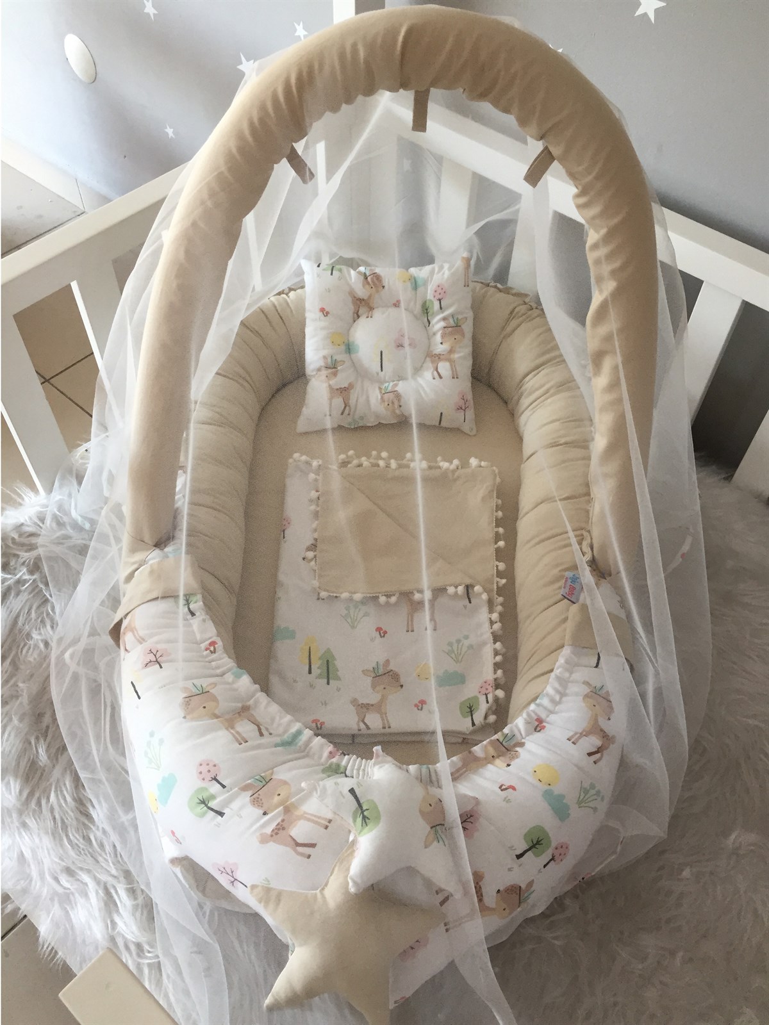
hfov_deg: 48.2
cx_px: 384
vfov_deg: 61.7
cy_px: 512
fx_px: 859
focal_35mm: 29
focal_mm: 4.15
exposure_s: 1/33
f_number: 2.2
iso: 50
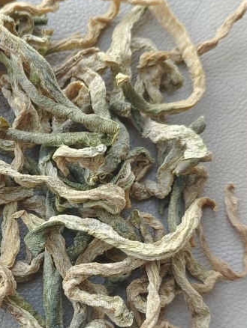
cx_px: 53
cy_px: 197
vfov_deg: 34.2
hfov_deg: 25.7
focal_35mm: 56
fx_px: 532
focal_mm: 5.5
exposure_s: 1/100
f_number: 1.75
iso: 391
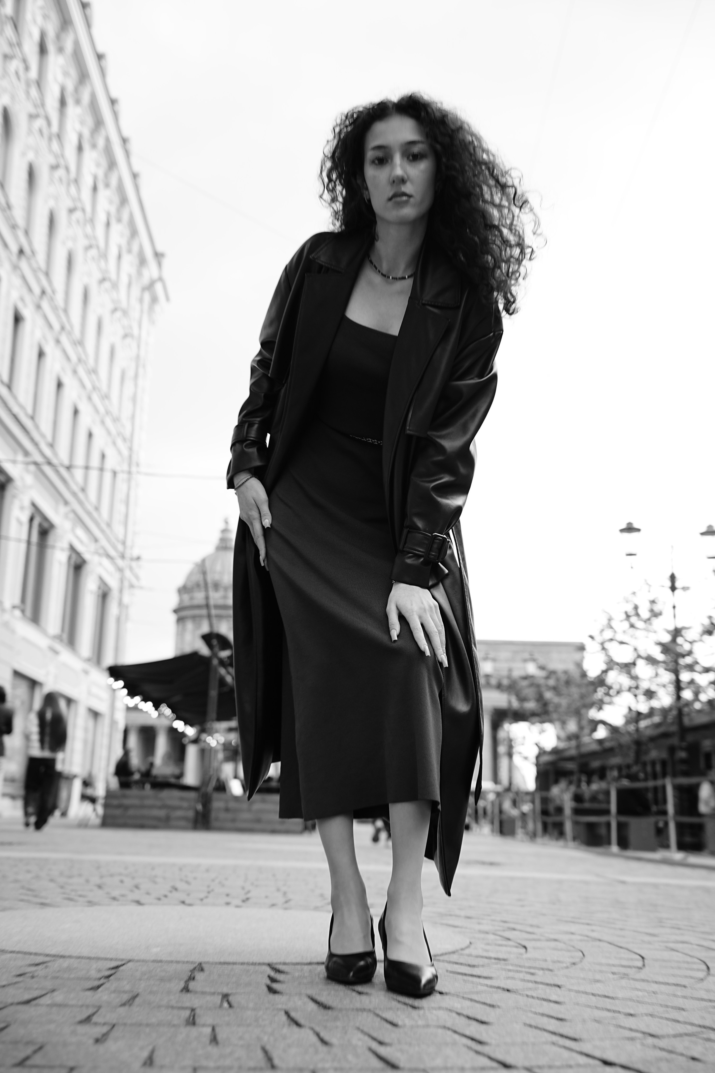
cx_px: 358
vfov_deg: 52.3
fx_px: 1093
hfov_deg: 36.2
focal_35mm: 37
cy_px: 536
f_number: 3.2
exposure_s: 1/125
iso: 320
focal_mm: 36.7
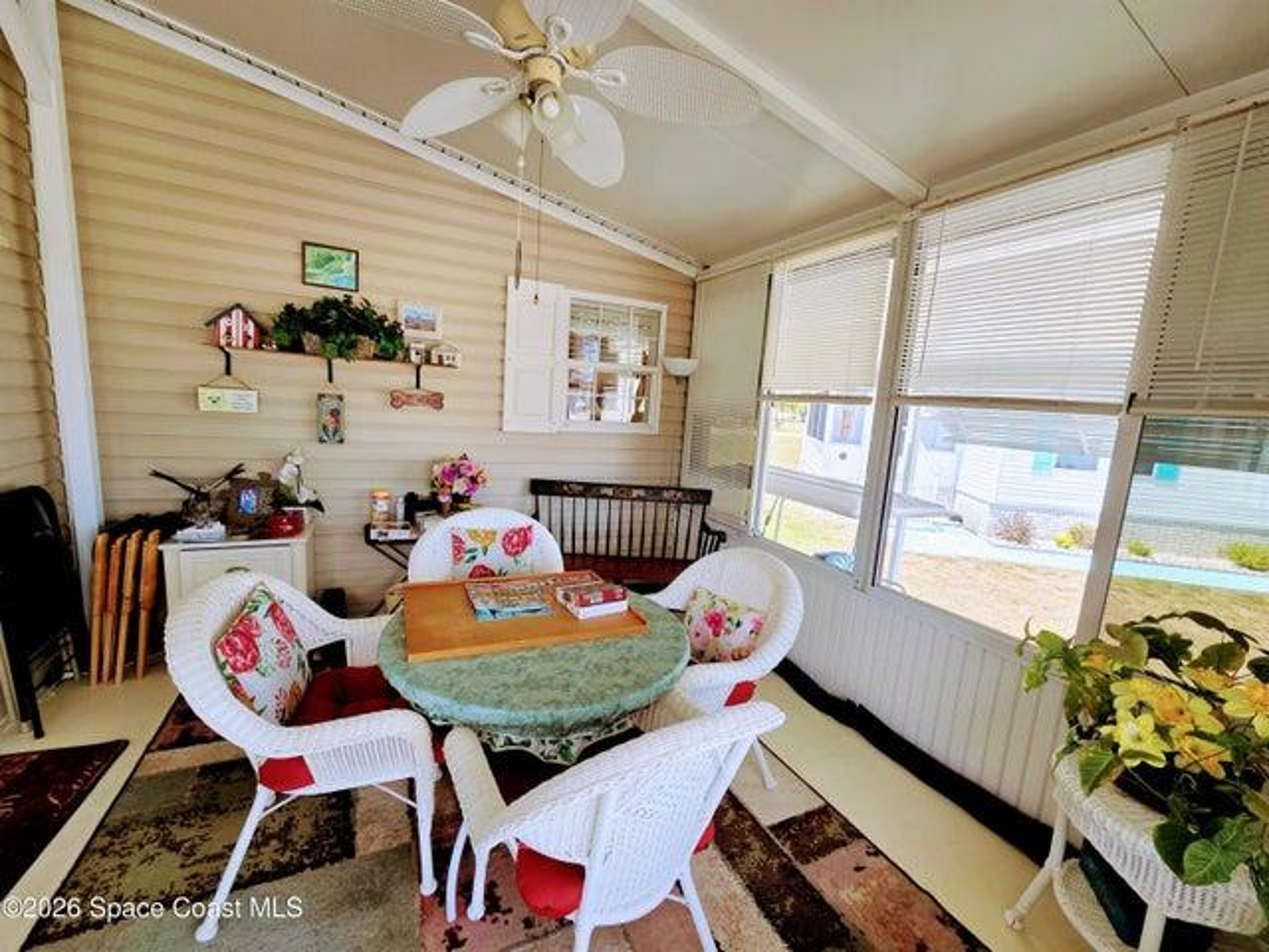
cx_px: 634
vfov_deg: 89.9
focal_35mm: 13
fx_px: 477
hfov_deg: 106.2
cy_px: 476
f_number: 2.2
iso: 50
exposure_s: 1/203
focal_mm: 2.2
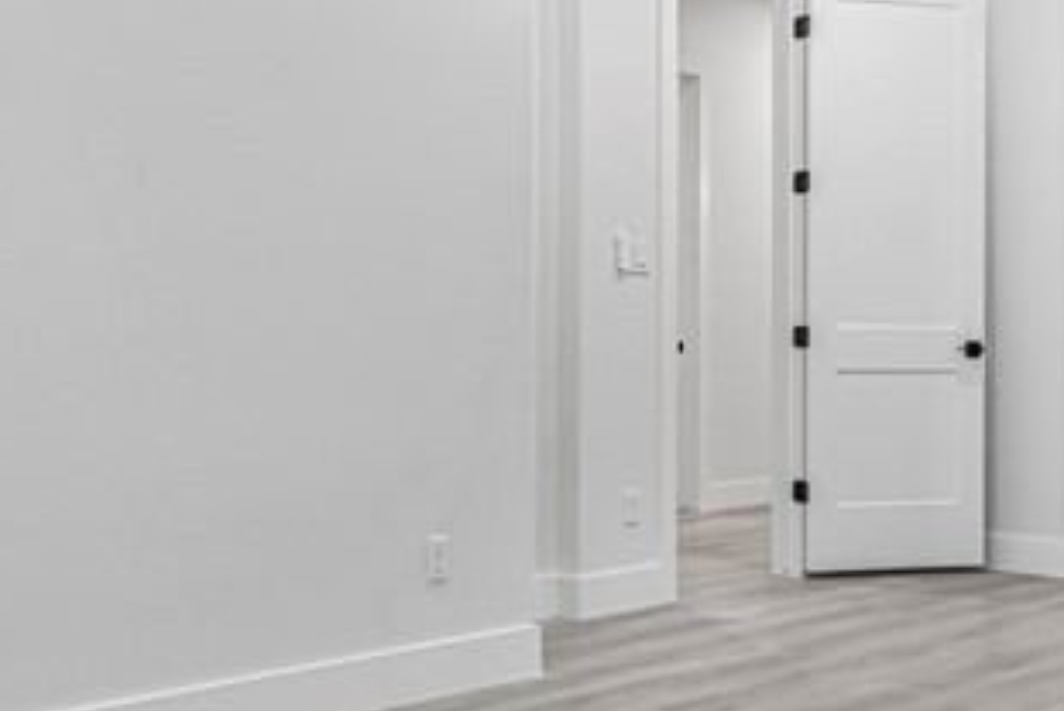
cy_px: 333
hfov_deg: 39.9
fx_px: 1449
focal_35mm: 49
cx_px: 367
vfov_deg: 27.5
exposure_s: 1/4
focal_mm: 14
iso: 250
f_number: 11
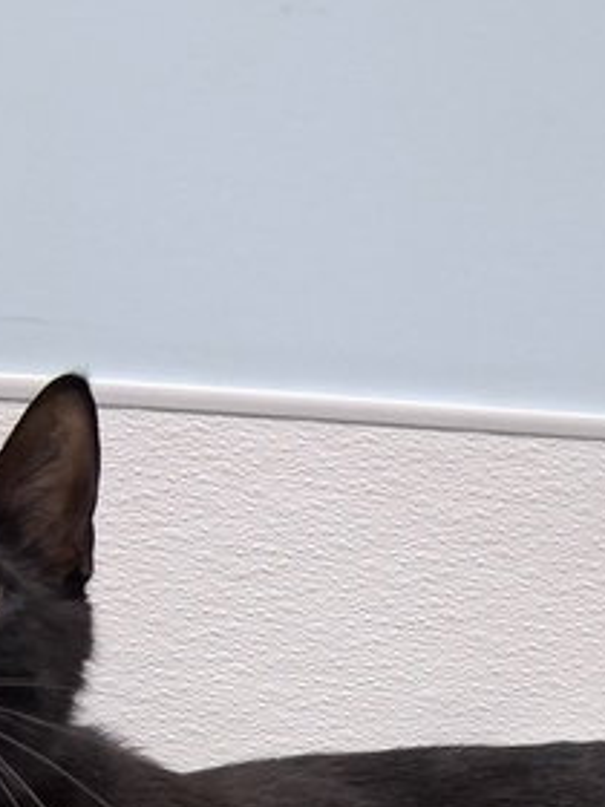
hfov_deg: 23.6
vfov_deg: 27.6
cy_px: 955
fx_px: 1445
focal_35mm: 62
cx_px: 331
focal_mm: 3.98
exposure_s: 1/100
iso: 400
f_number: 1.8
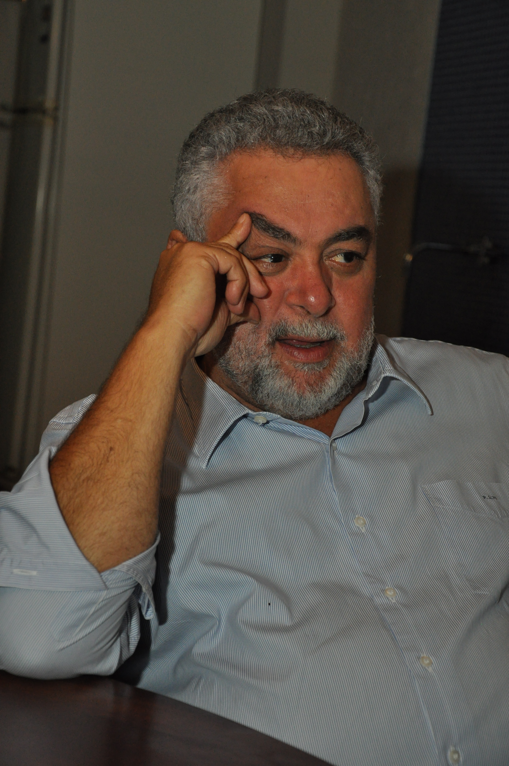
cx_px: 254
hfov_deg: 17.4
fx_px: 1658
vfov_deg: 26.0
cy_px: 383
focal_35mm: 78
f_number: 5.6
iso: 1250
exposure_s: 1/160
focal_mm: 52
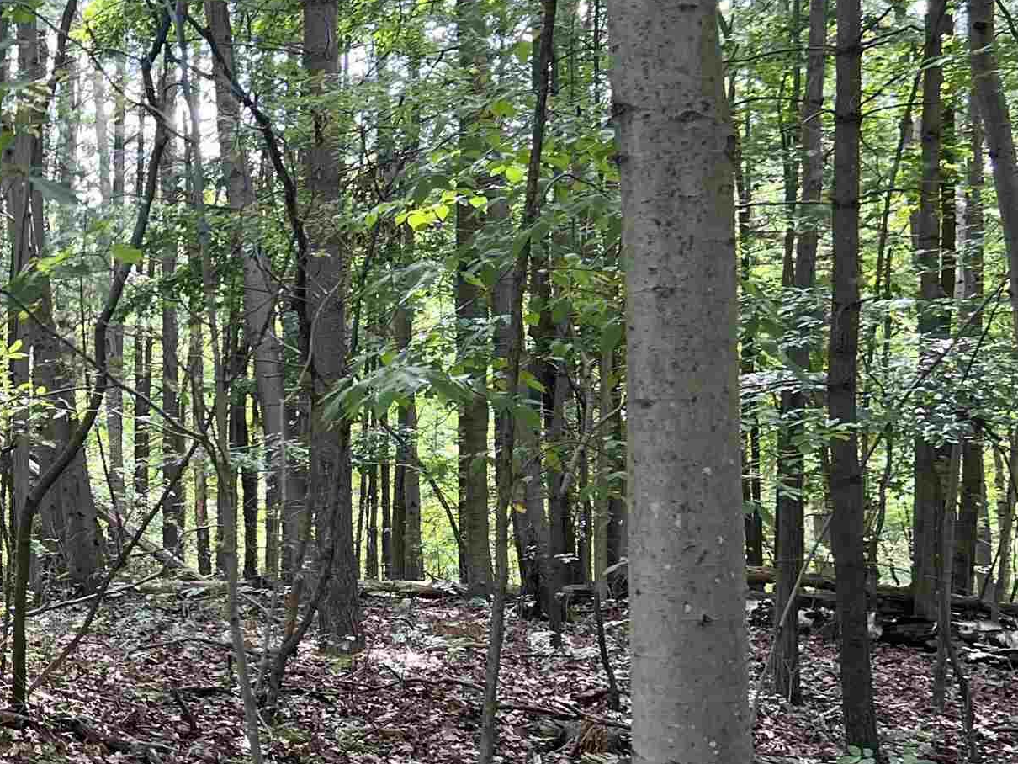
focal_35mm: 66
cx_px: -79
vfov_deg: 22.2
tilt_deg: +1.8
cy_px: 459
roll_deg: -1.5
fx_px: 1941
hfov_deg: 27.1
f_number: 1.5
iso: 80
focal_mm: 5.7
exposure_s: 1/121
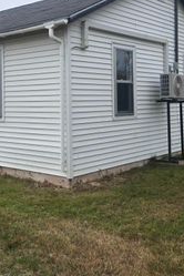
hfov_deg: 27.9
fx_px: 368
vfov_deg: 40.6
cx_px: 63
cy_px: 94
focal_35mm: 48
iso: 25
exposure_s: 1/1920
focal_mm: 5.4
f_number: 1.8
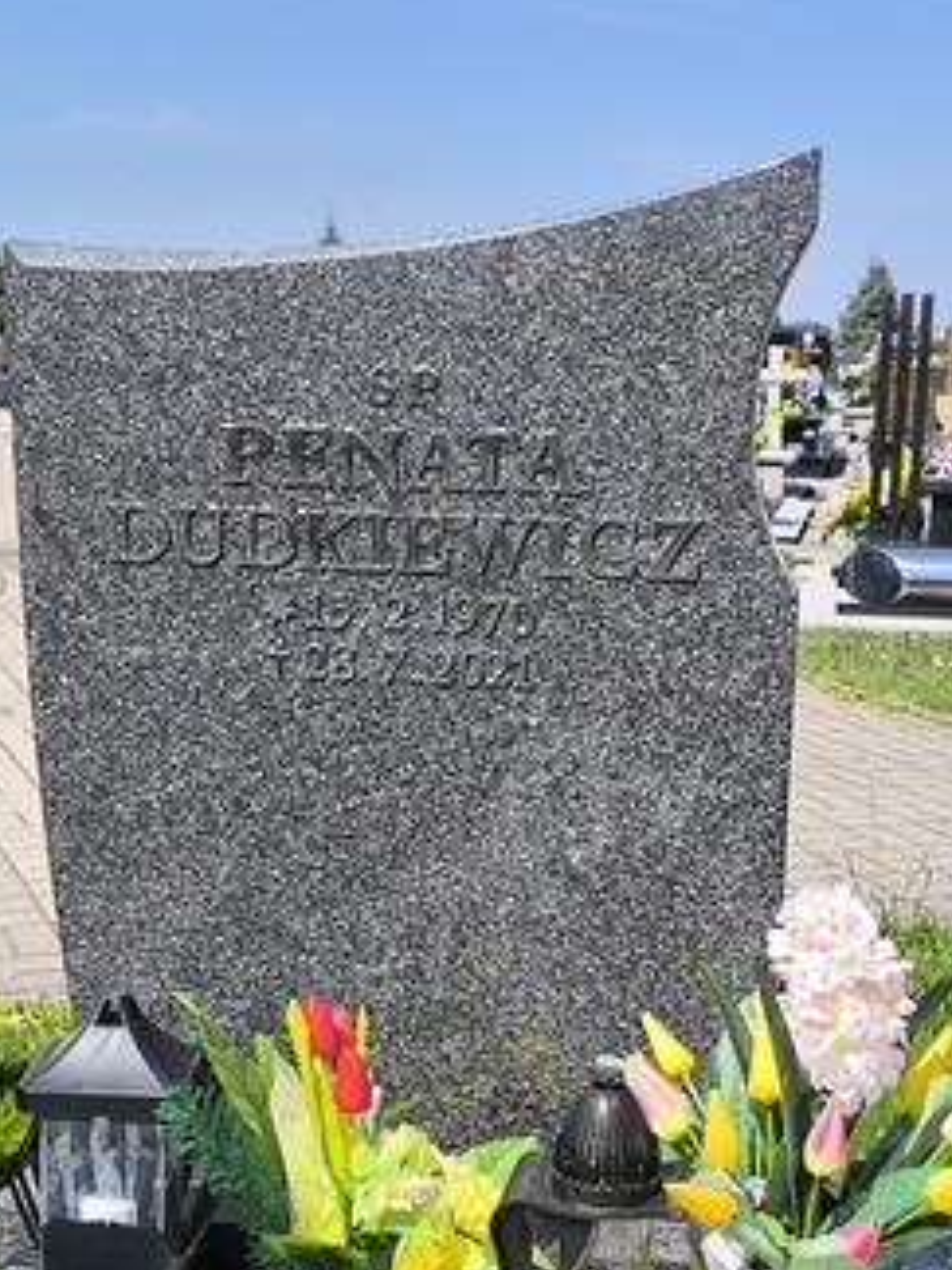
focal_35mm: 58
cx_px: 431
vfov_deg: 33.1
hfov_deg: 25.2
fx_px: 2127
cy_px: 772
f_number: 1.65
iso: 50
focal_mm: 6.14
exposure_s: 1/897
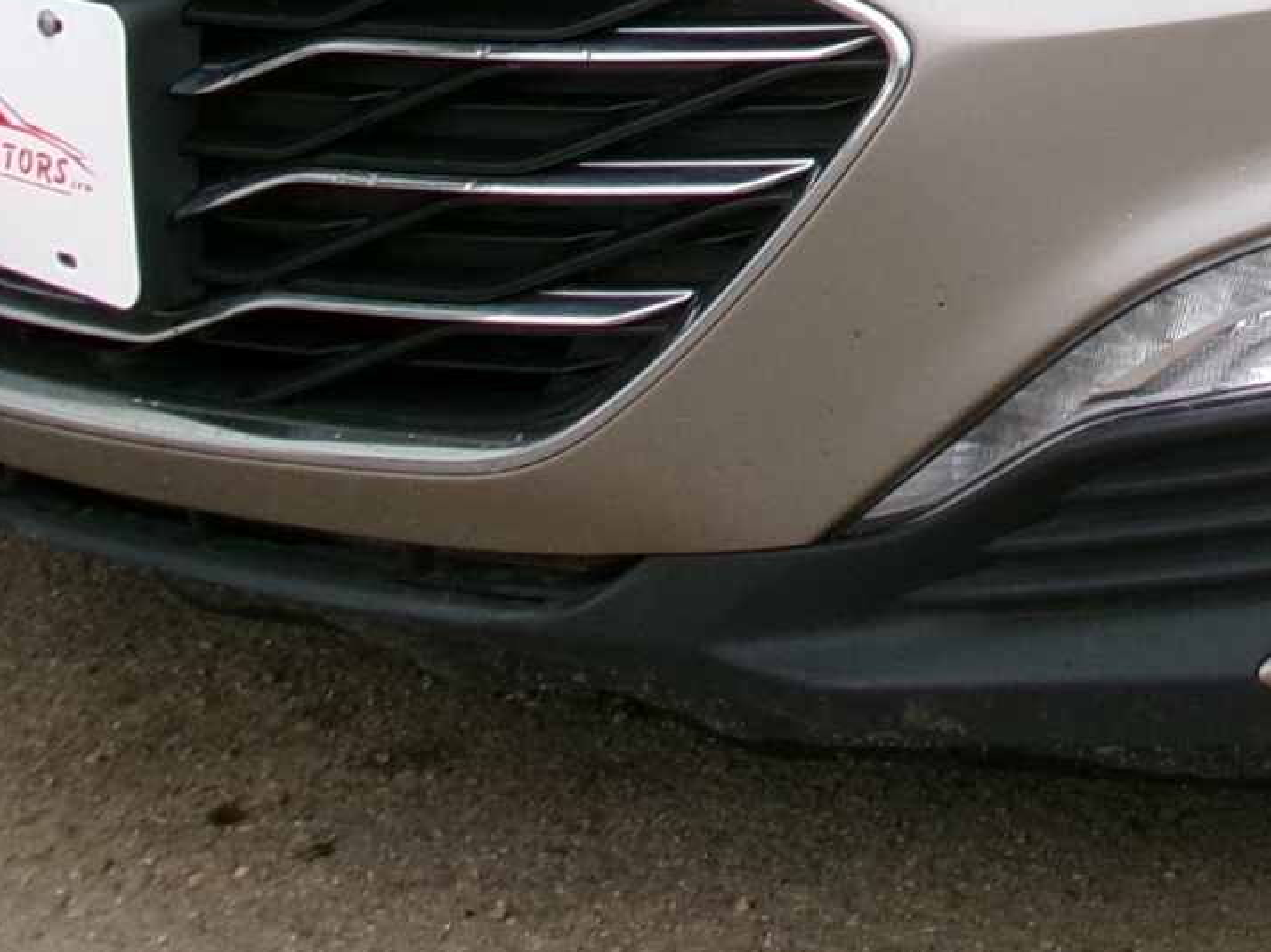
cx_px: 1787
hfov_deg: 16.2
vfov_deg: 12.2
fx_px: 4148
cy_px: -658
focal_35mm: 113
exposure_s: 1/125
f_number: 3.9
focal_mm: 5.1
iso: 100
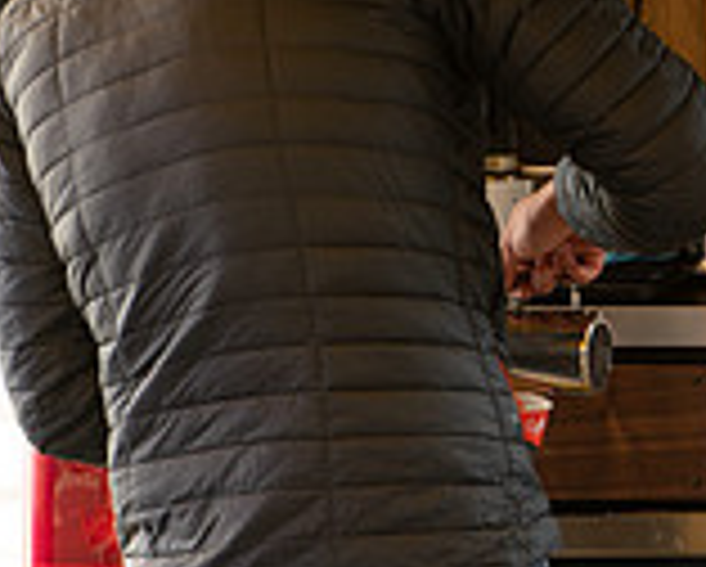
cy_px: 326
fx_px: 5063
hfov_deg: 7.9
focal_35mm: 242
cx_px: 953
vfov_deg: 6.4
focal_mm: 70
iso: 140
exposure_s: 1/100
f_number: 5.6
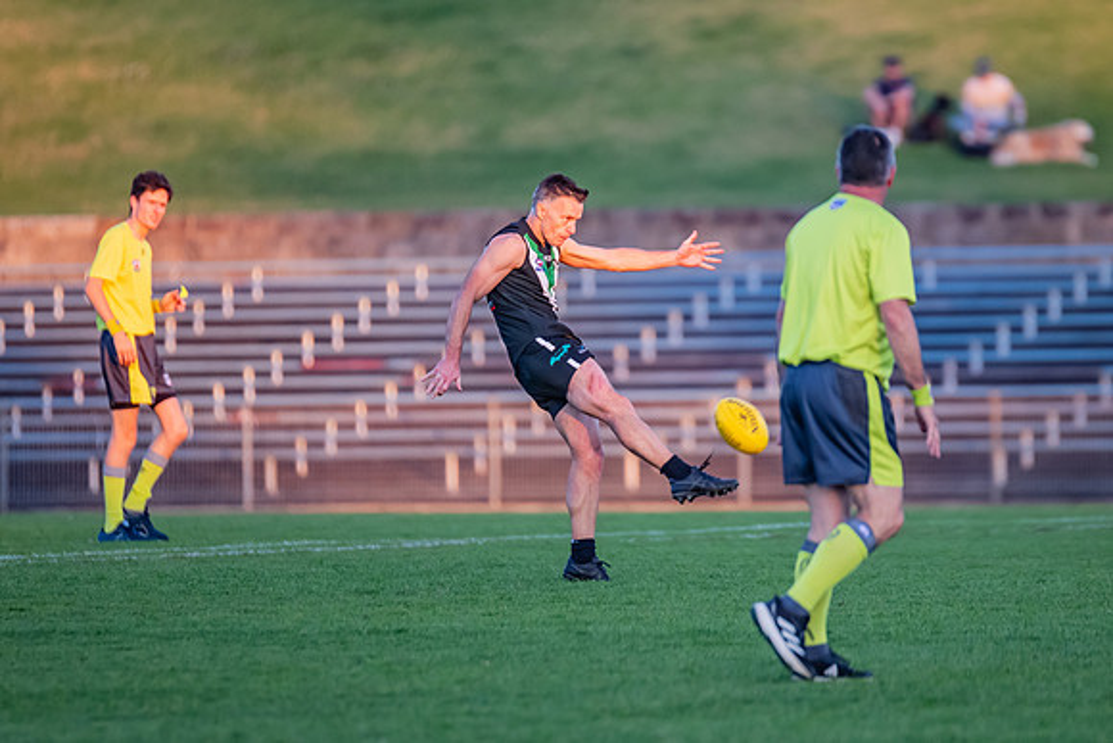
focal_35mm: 465
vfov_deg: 3.0
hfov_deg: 4.4
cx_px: 604
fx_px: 14376
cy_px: 313
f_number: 2.8
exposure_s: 1/1600
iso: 1250
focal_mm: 300
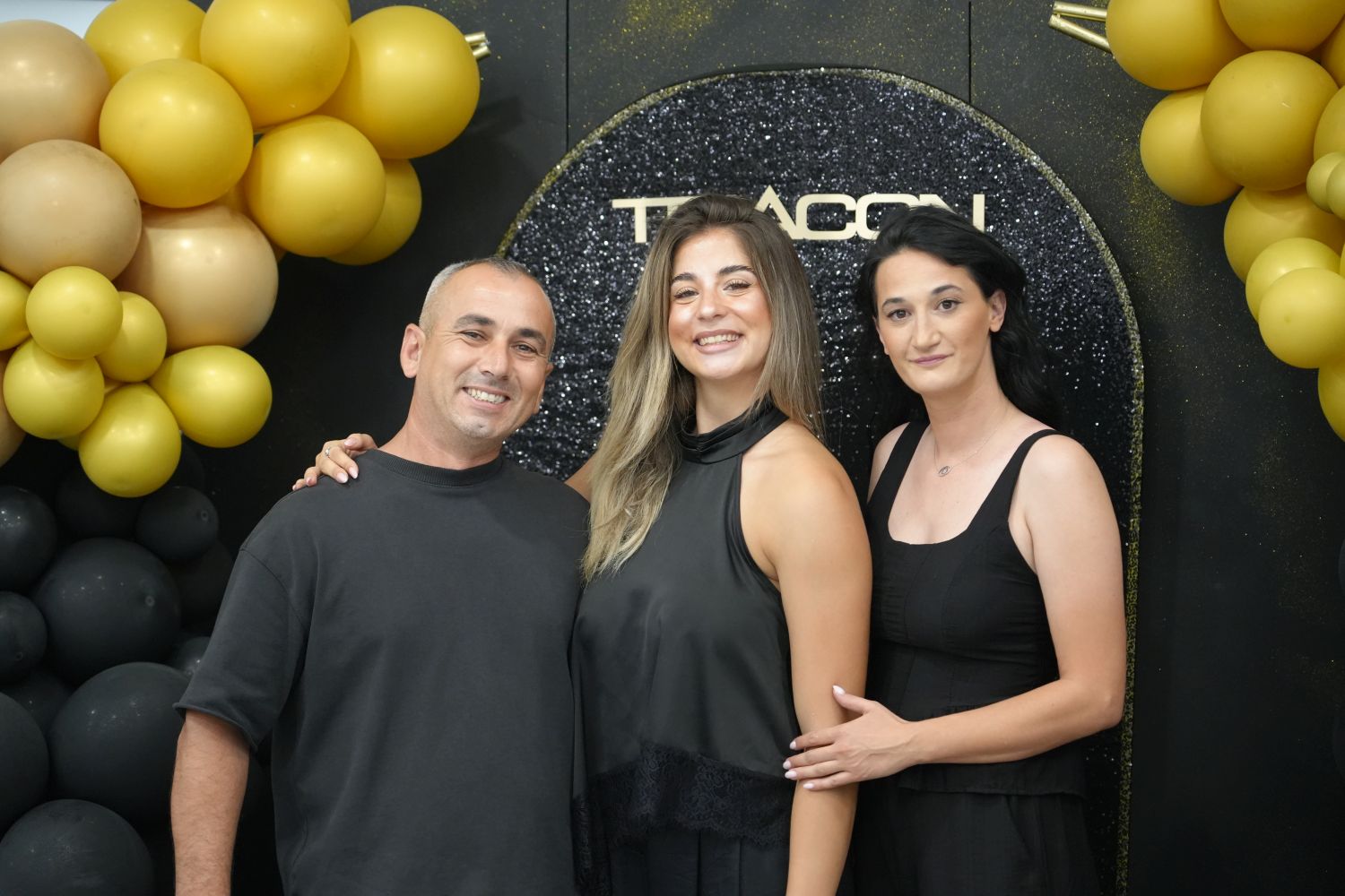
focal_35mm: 85
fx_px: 3175
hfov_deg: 23.9
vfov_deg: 16.1
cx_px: 672
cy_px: 448
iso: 5000
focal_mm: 85
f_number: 4
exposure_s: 1/160
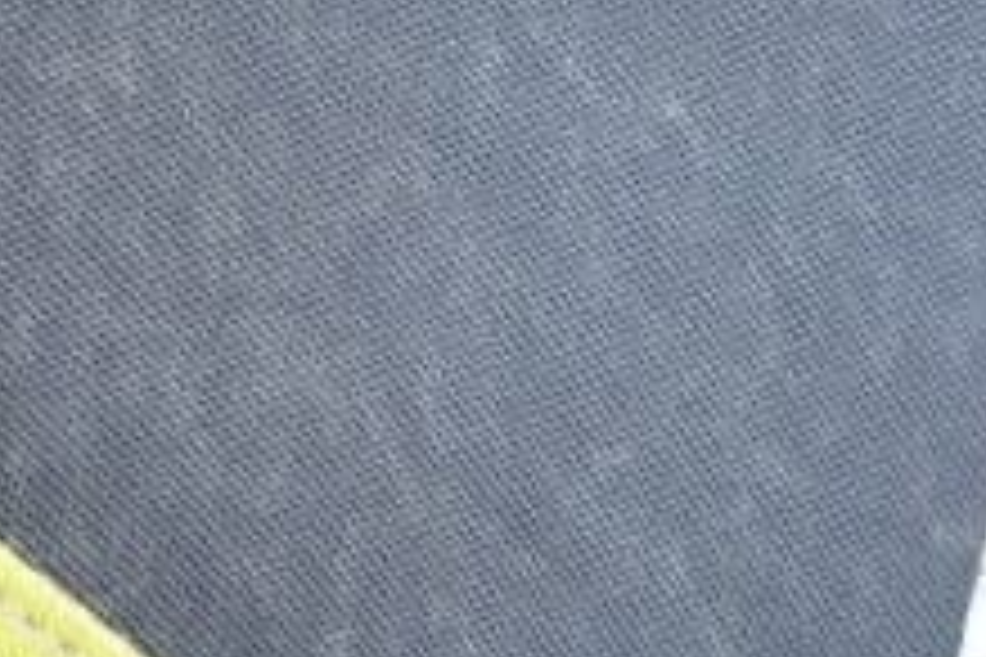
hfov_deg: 12.8
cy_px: -227
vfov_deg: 8.8
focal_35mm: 154
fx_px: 4218
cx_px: -365
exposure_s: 1/60
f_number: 4
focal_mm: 22
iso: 800
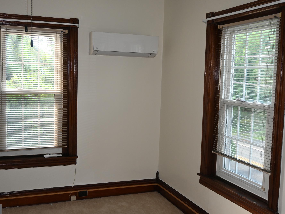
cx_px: 131
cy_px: 106
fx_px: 329
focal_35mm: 40
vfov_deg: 36.0
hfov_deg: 46.8
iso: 560
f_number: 4.2
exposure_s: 1/60
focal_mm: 24
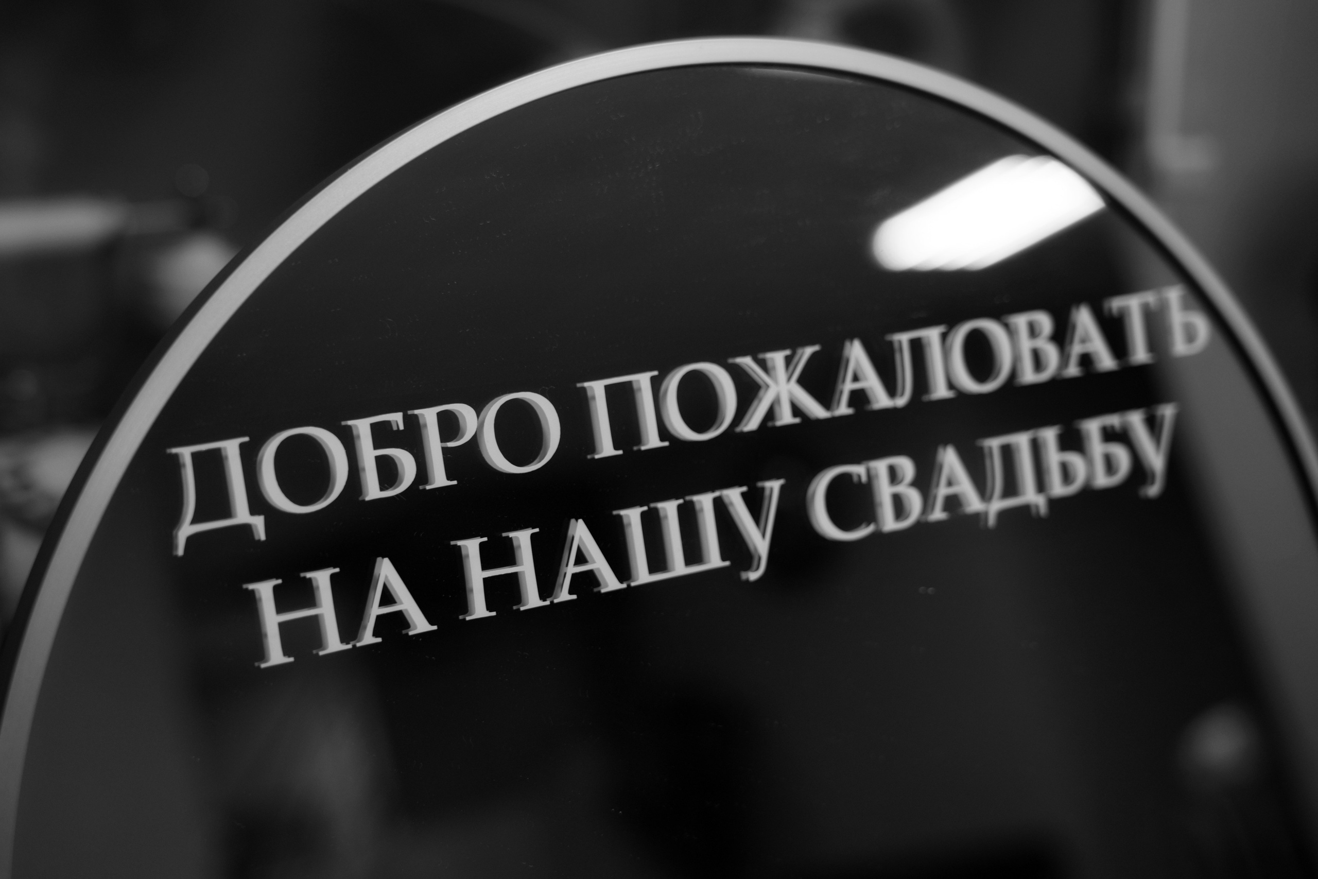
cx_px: 659
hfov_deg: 38.9
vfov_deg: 26.5
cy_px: 440
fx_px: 1867
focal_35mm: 51
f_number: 4
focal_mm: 51
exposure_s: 1/100
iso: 400
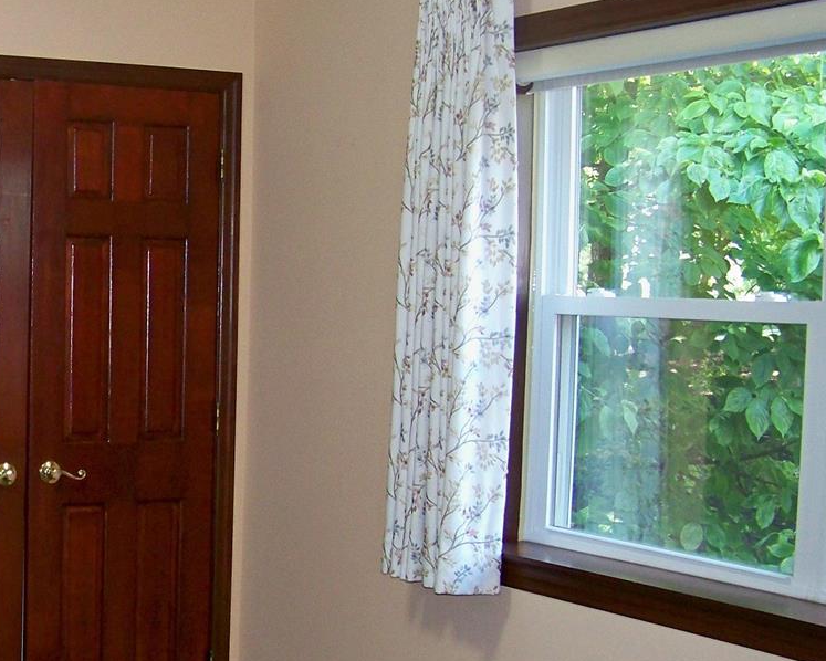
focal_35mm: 69
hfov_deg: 26.4
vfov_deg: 22.1
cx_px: 56
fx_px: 1687
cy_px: 444
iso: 200
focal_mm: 5.85
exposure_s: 1/30
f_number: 2.8
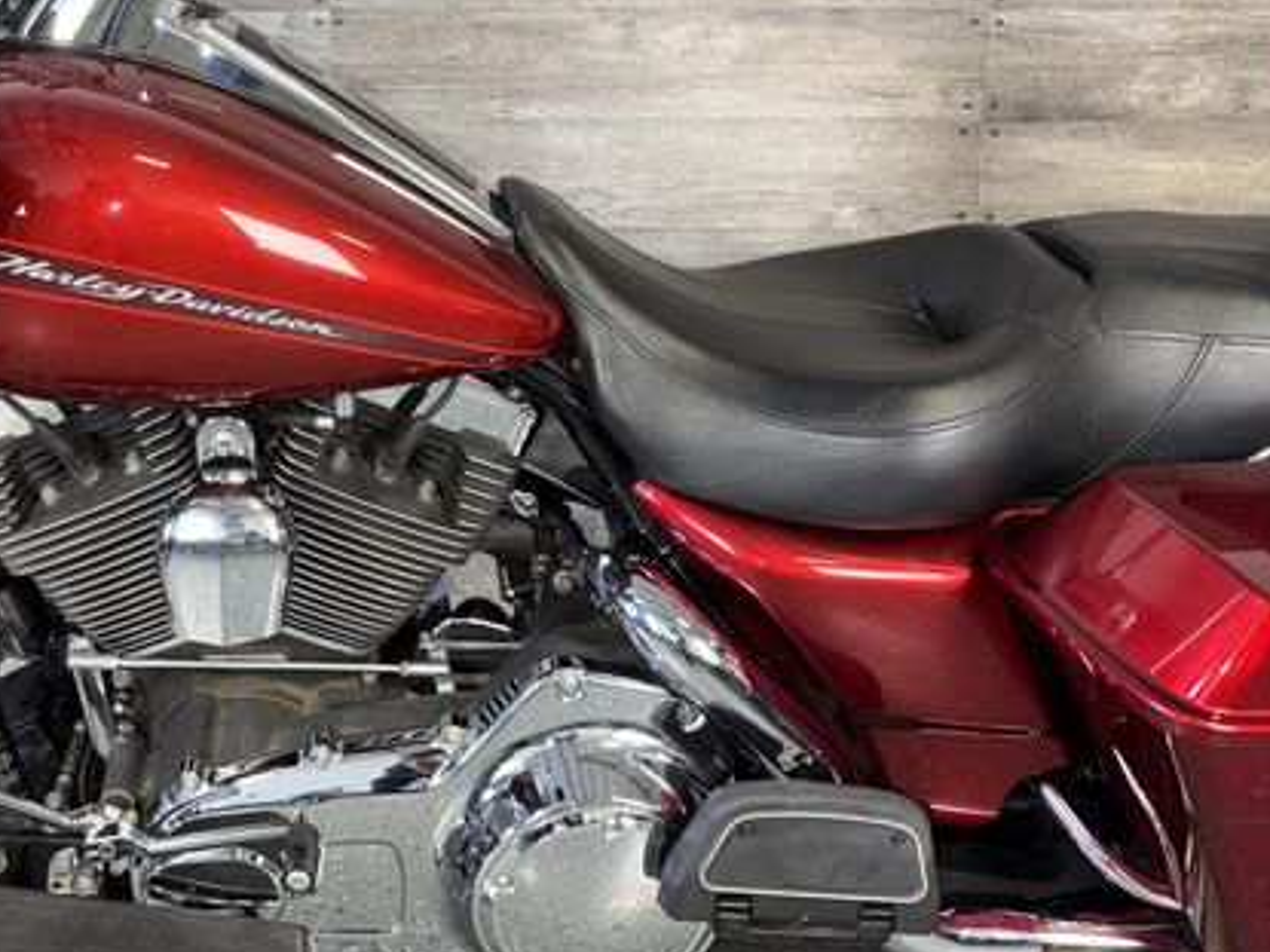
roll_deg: -0.3
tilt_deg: -6.1
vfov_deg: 38.5
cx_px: 367
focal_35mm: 37
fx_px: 1357
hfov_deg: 48.8
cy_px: 383
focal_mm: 6.76
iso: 64
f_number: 1.78
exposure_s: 1/27
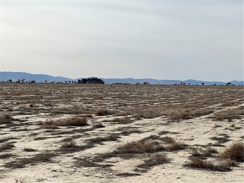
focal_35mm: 77
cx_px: 122
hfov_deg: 25.3
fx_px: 543
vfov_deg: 19.1
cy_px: 92
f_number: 2.8
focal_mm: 9
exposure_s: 1/2016
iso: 32
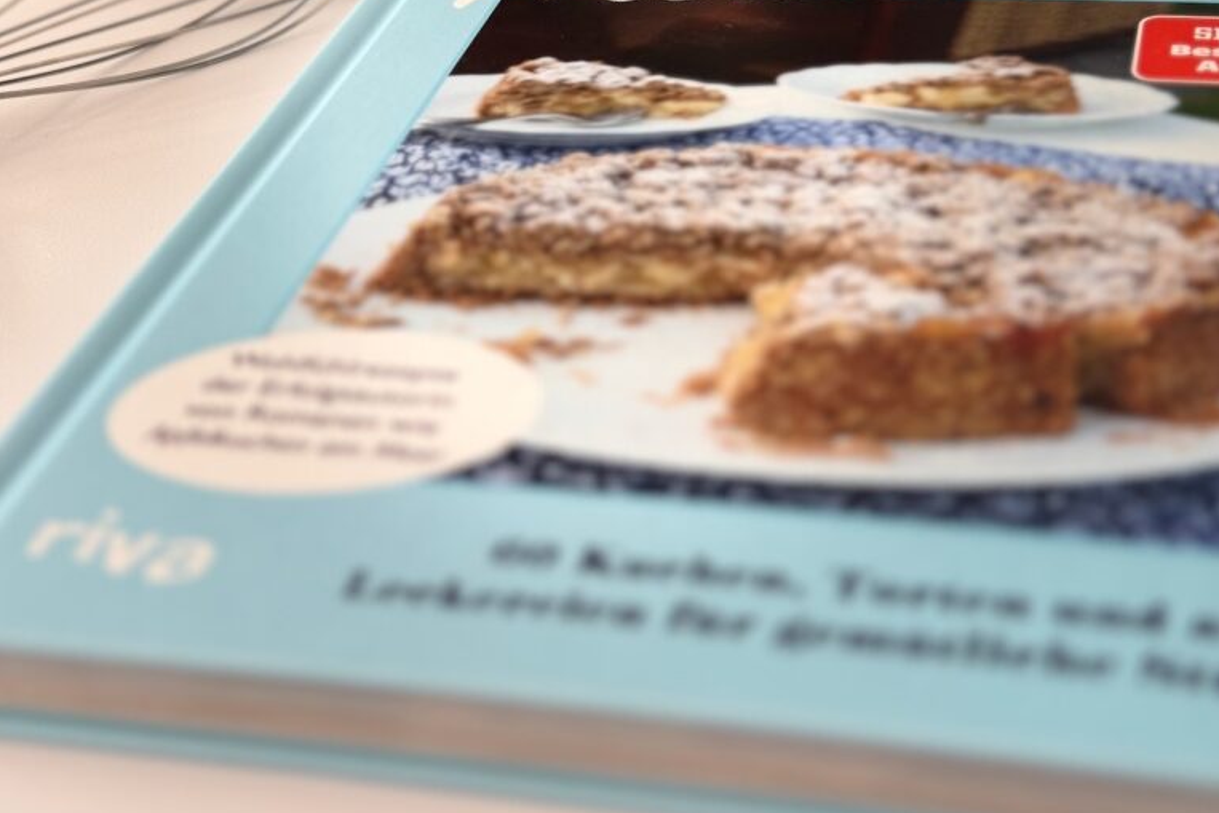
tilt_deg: -26.6
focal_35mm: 67
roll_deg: +6.3
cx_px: 610
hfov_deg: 30.1
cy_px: 107
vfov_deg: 20.0
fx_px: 2269
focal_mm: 6.76
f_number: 1.78
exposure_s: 1/110
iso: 100
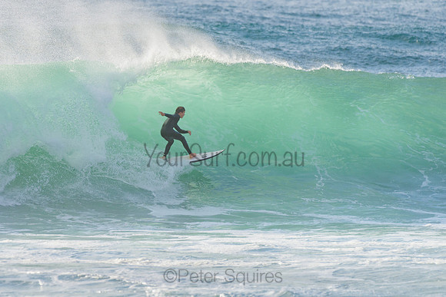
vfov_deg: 2.2
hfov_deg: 3.4
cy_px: 143
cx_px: 174
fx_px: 7587
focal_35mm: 612
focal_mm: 500
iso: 400
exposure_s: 1/2000
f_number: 5.6
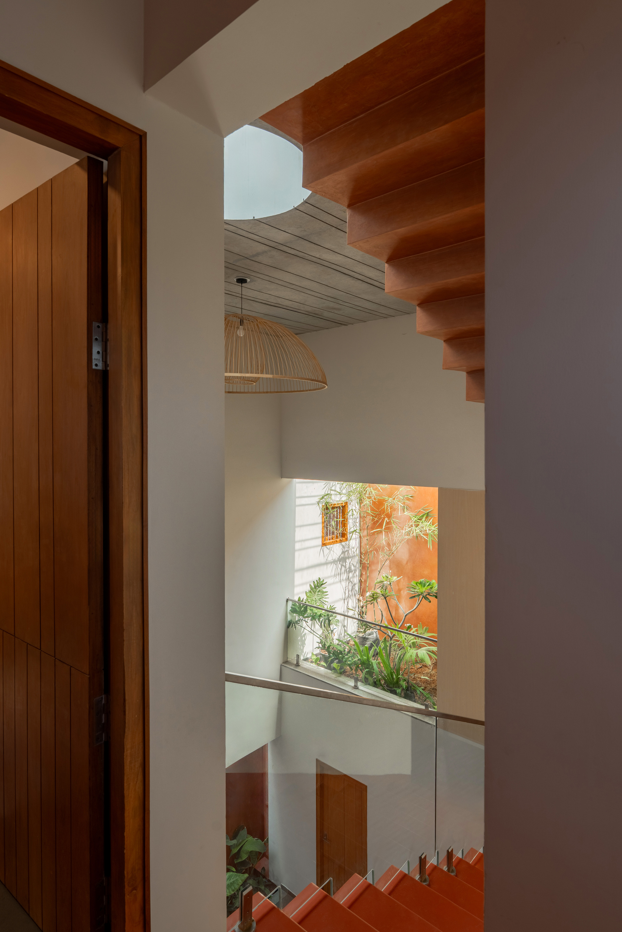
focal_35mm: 20
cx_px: 317
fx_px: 518
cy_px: 458
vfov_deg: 84.0
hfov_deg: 61.9
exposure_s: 1/160
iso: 320
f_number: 8
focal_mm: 19
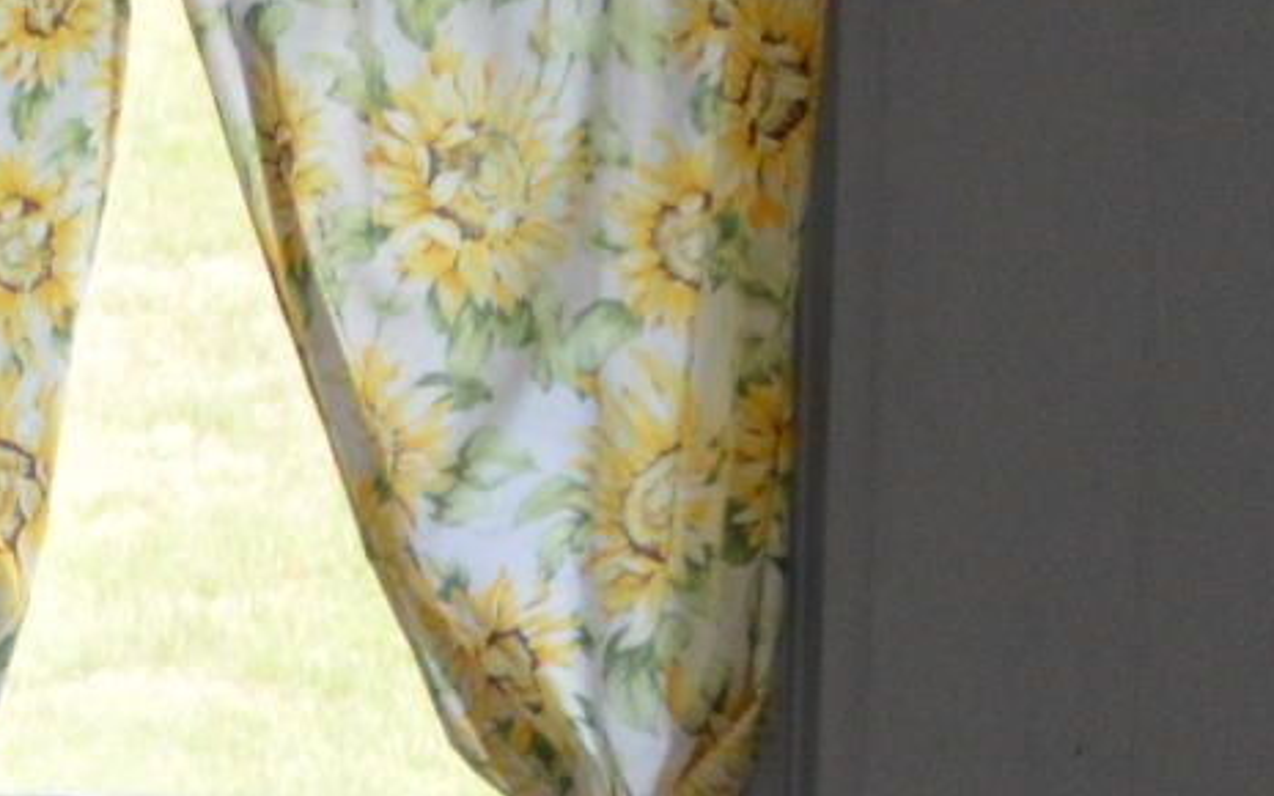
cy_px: 206
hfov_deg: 5.4
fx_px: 13055
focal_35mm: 376
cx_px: -1842
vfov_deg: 3.5
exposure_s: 1/60
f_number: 5
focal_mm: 38
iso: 560
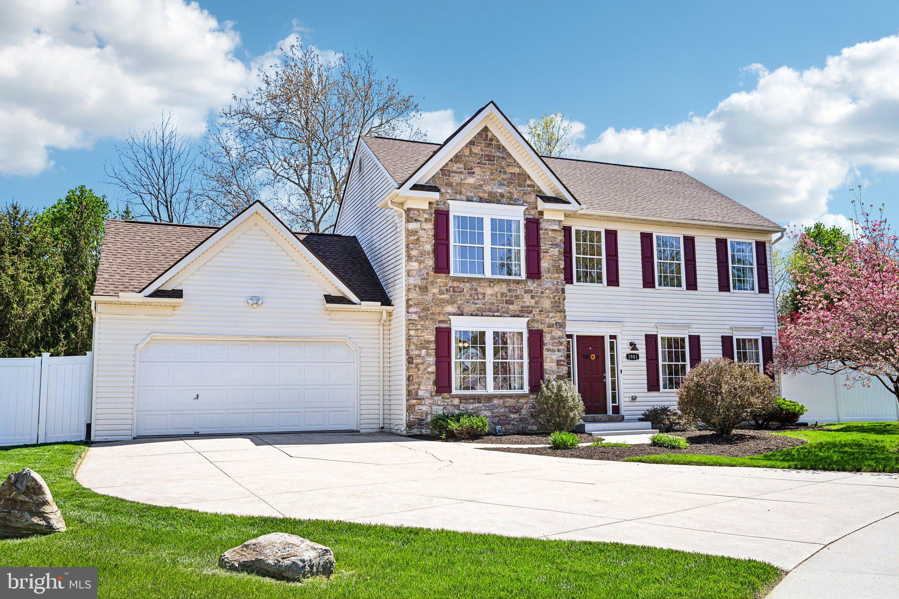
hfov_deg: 61.9
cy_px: 300
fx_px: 749
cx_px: 450
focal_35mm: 30
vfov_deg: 43.6
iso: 800
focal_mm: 30
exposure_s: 1/1250
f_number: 8
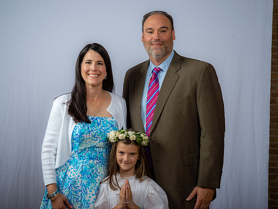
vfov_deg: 22.9
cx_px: 135
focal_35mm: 64
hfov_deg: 30.3
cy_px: 105
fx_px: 514
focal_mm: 58
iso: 250
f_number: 6.3
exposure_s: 1/200
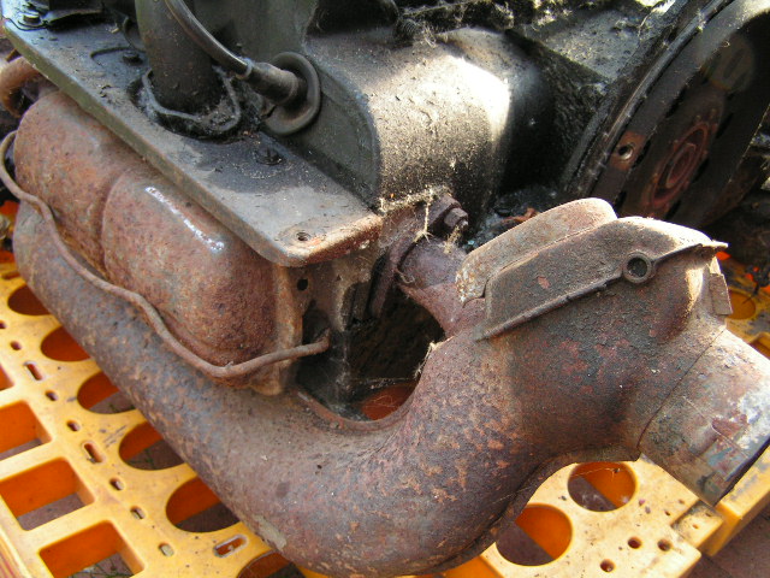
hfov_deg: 49.0
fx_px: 845
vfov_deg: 37.7
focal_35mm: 38
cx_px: 385
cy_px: 289
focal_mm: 6.3
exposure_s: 1/50
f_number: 2.8
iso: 100
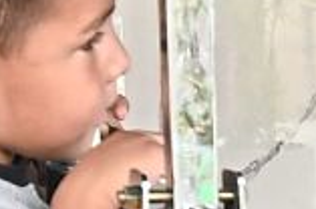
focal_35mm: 190
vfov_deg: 6.9
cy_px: 428
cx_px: 584
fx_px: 1664
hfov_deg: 10.2
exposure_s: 1/200
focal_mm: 16
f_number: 4.5
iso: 320
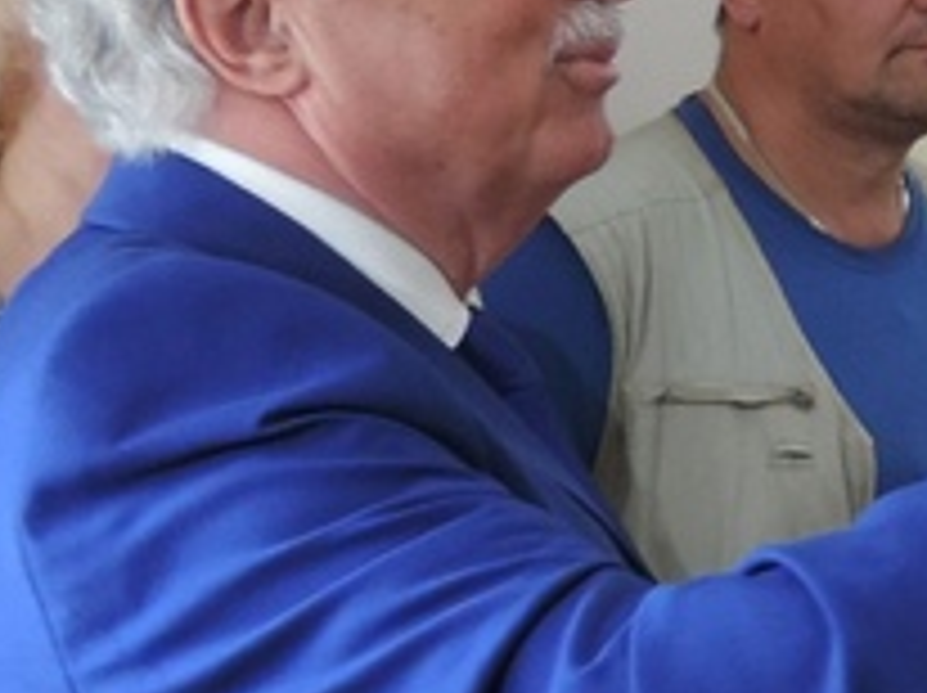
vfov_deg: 10.6
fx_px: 3745
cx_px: 1912
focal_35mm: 140
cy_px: 315
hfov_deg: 12.3
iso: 160
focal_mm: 5.3
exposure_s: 1/30
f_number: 3.1
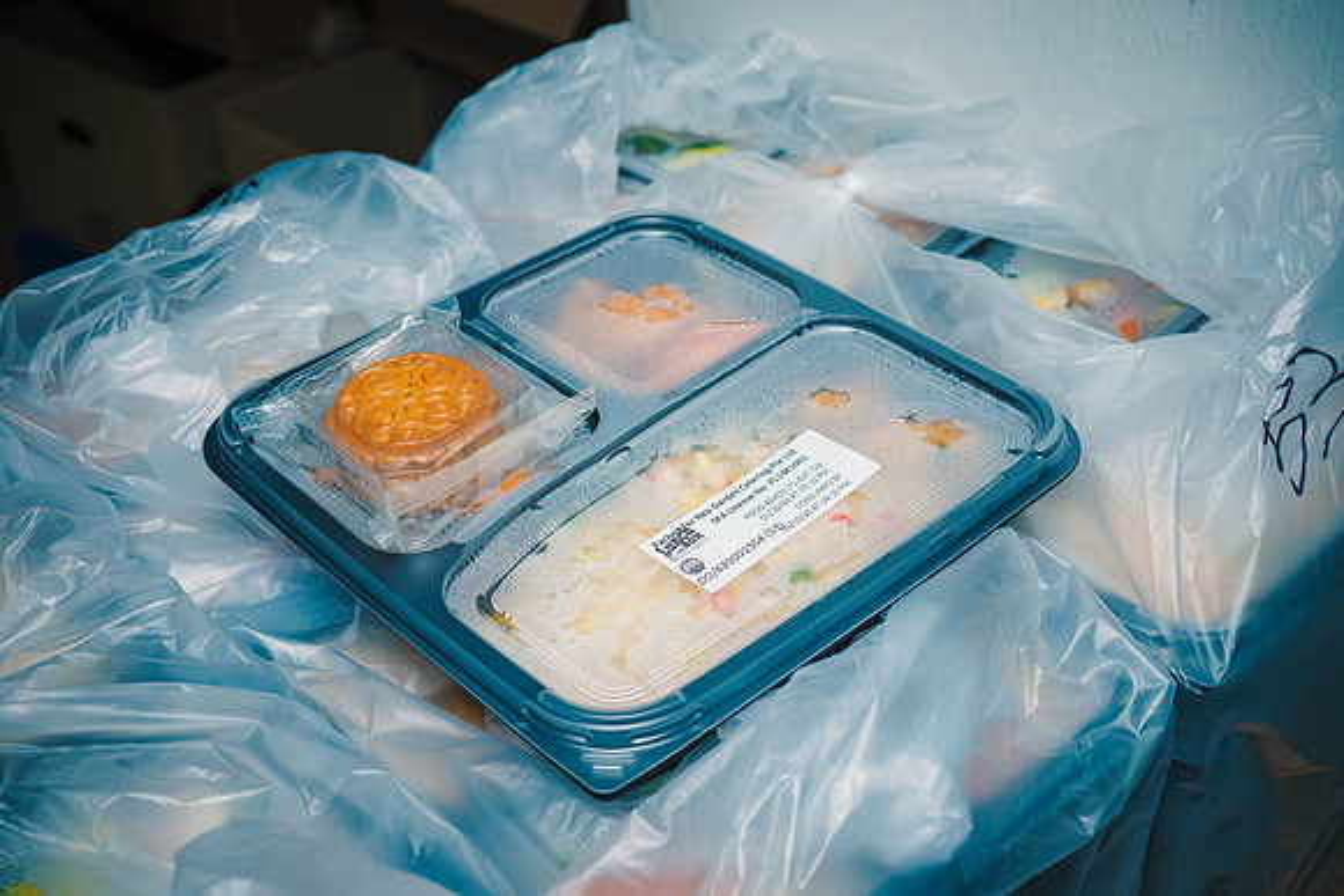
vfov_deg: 30.1
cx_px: 672
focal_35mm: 45
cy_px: 448
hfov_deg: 43.8
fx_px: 1670
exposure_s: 1/160
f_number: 4
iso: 200
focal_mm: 21
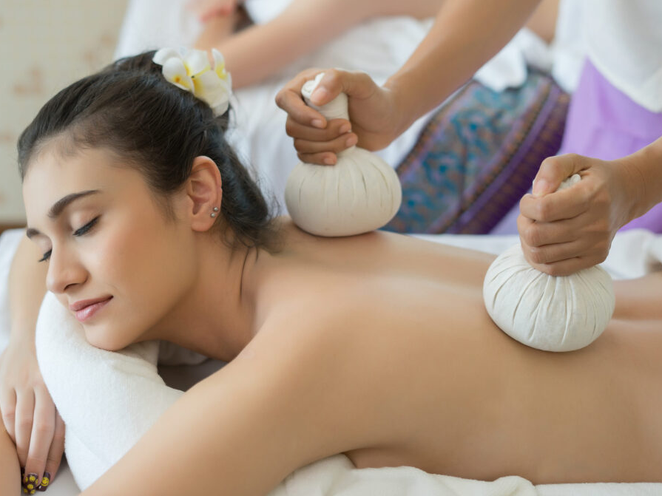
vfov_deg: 26.6
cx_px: 297
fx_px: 1052
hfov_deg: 34.9
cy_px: 252
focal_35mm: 55
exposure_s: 1/200
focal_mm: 50
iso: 400
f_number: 2.5
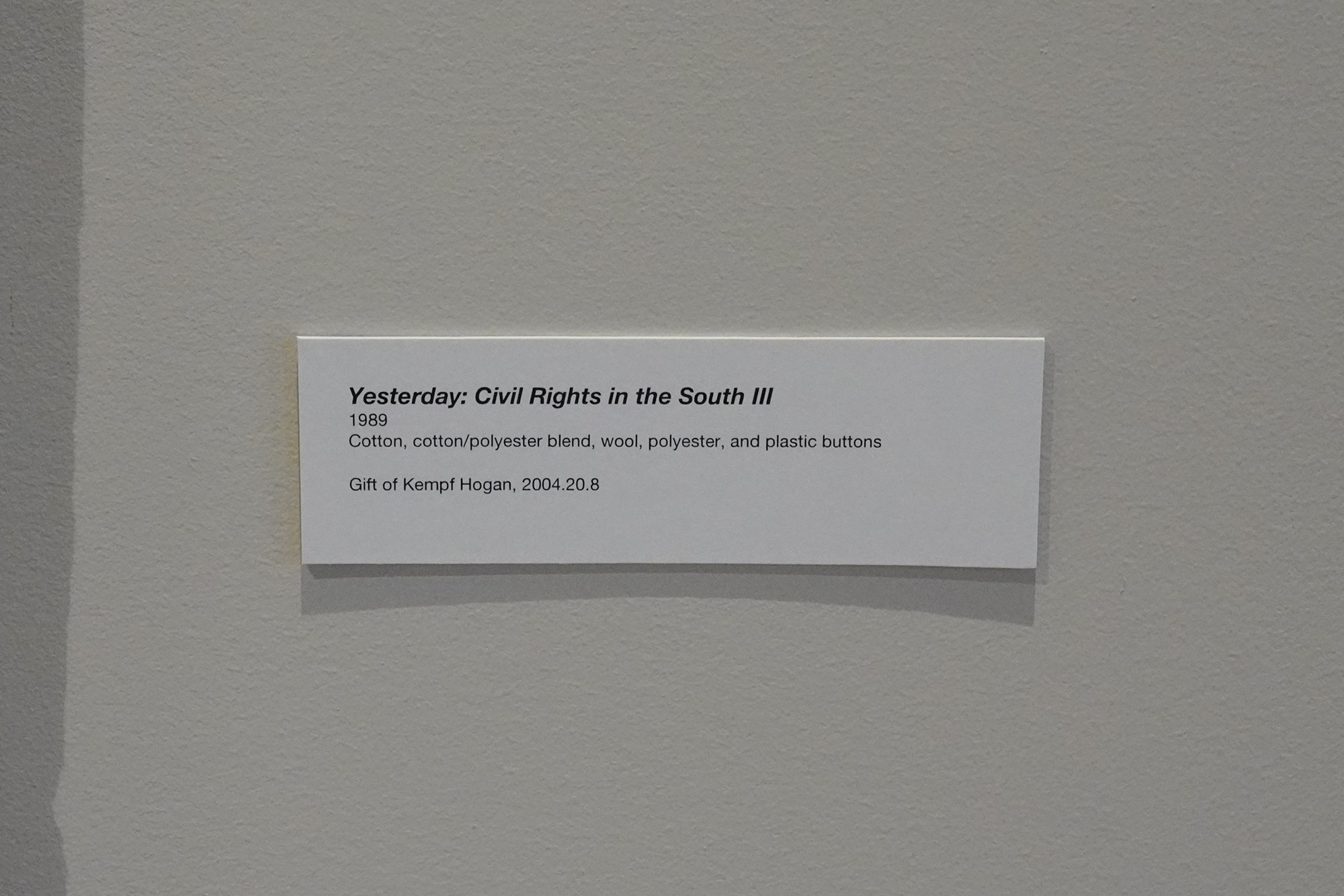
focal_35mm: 46
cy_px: 448
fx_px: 1717
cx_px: 672
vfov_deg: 29.3
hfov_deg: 42.7
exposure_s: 1/100
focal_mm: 46
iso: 6400
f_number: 8
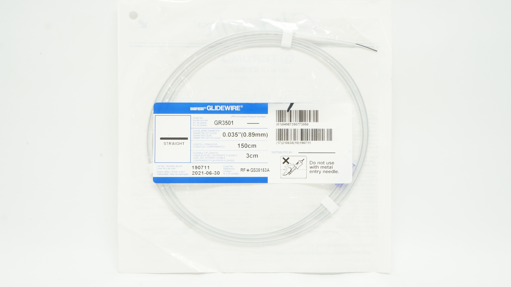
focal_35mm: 41
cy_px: 136
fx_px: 556
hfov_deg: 49.4
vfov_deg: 29.0
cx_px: 256
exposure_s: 1/15
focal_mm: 26
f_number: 11
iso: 400
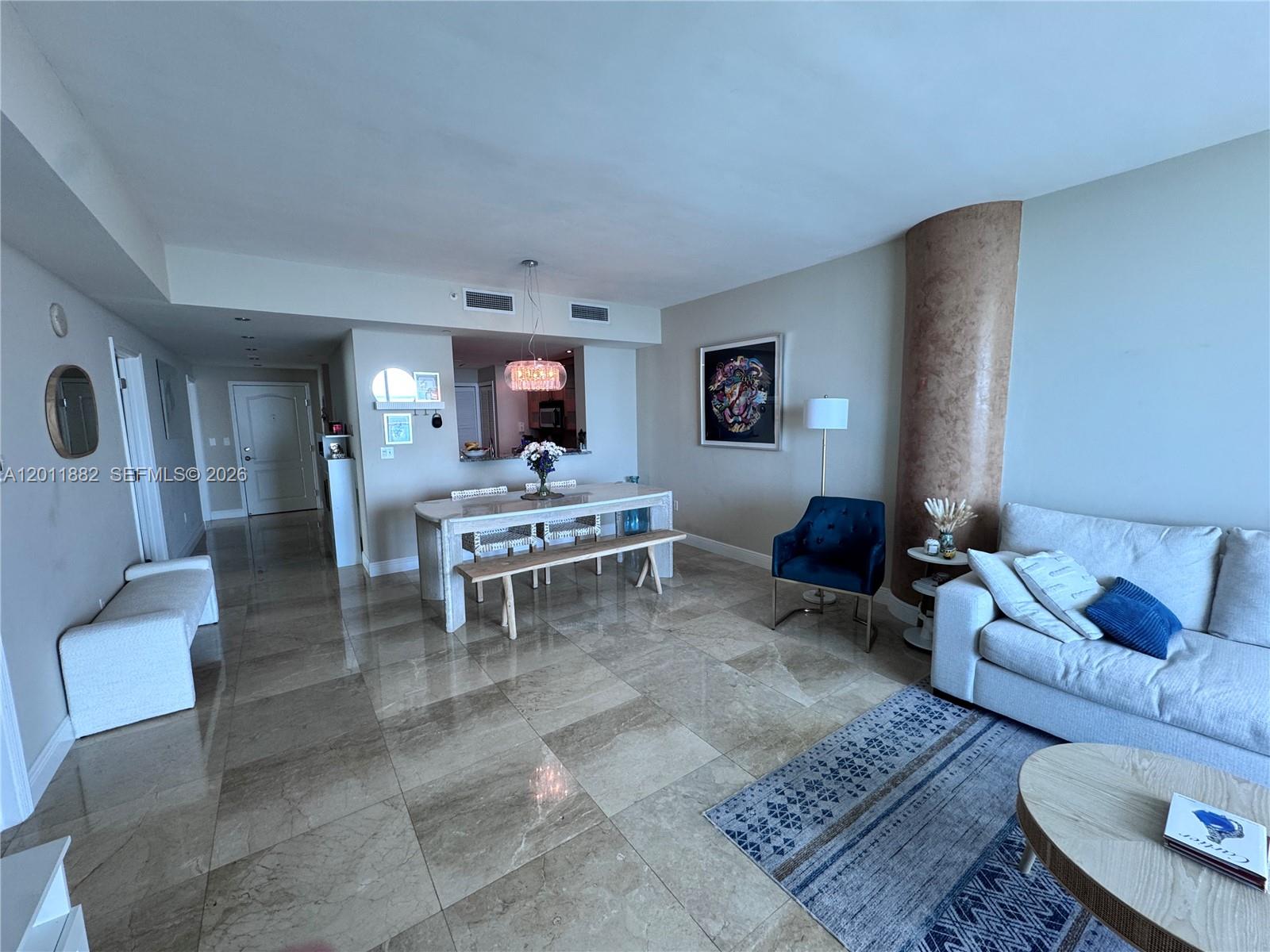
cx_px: 635
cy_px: 476
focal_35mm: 14
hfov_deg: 102.1
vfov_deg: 85.7
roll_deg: +0.8
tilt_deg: -8.6
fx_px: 514
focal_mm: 2.22
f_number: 2.2
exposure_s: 1/120
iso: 160
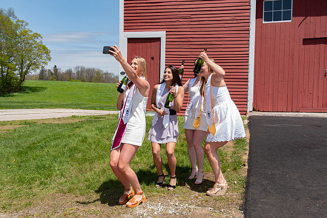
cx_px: 164
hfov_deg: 53.1
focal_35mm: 36
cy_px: 109
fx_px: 328
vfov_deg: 36.8
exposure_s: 1/250
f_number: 5.6
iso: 100
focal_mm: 24
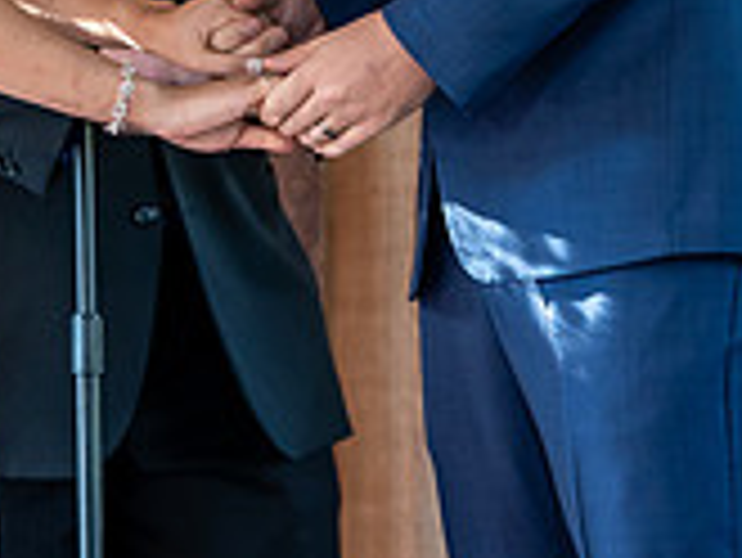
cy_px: -232
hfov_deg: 5.0
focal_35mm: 393
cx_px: 121
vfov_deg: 3.8
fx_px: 8430
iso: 2000
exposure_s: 1/200
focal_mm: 114
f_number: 4
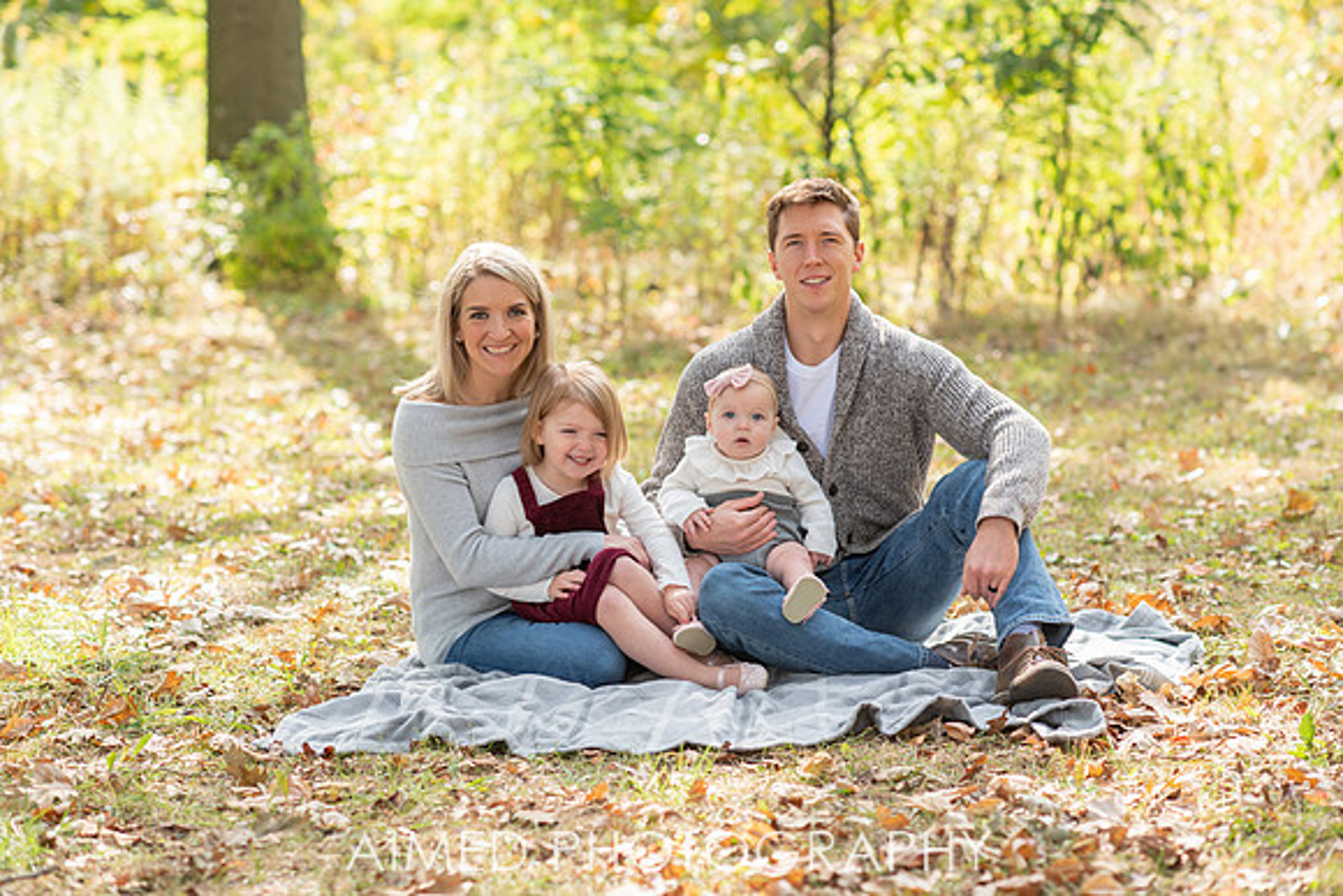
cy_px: 448
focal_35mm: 85
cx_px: 672
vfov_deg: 16.1
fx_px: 3172
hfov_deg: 23.9
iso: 100
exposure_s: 1/250
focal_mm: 85
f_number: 2.8
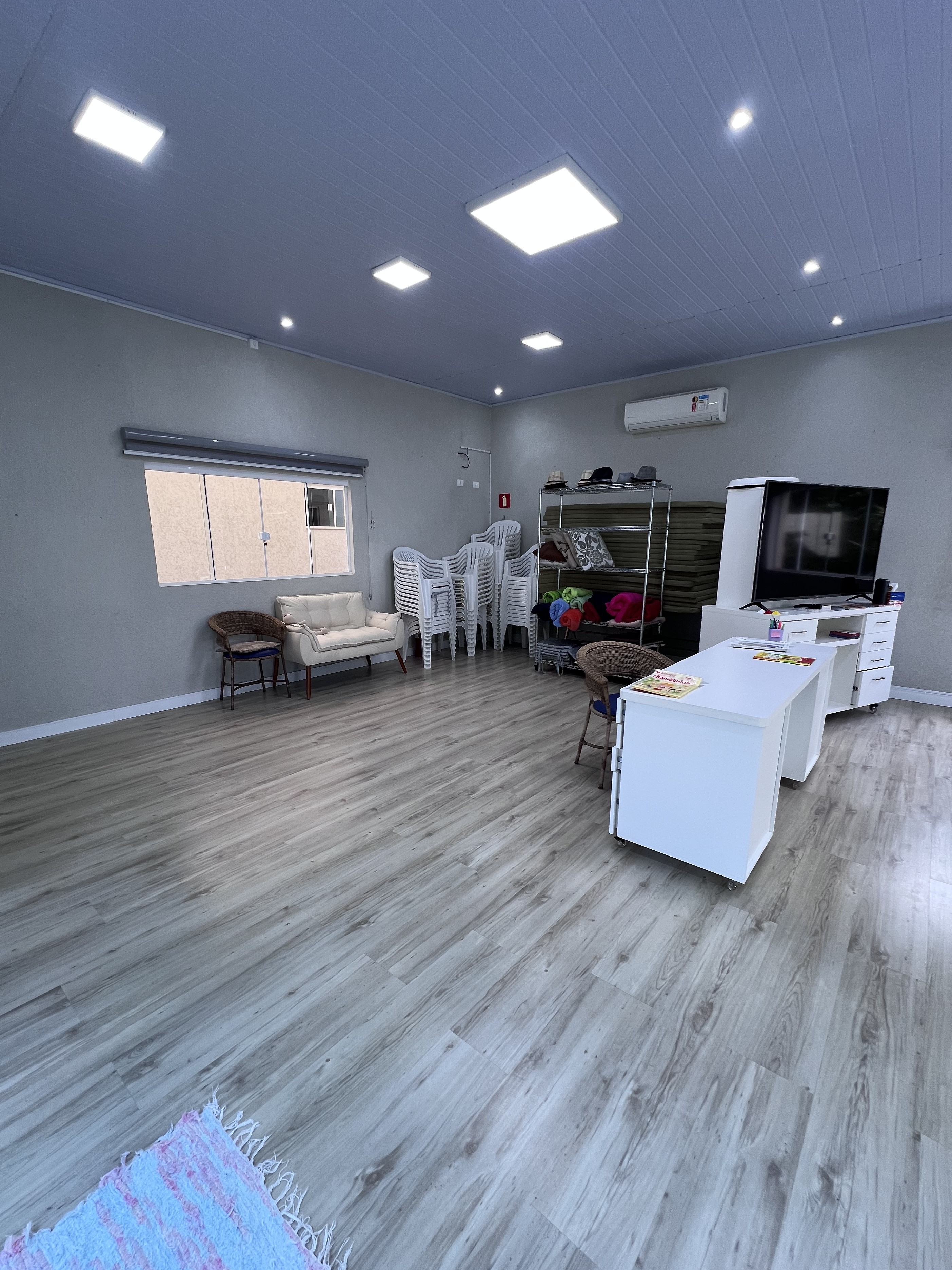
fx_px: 513
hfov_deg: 85.7
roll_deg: -0.1
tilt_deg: -12.3
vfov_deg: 102.0
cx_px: 470
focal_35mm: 14
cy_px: 659
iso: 80
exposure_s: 1/120
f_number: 1.8
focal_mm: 1.57
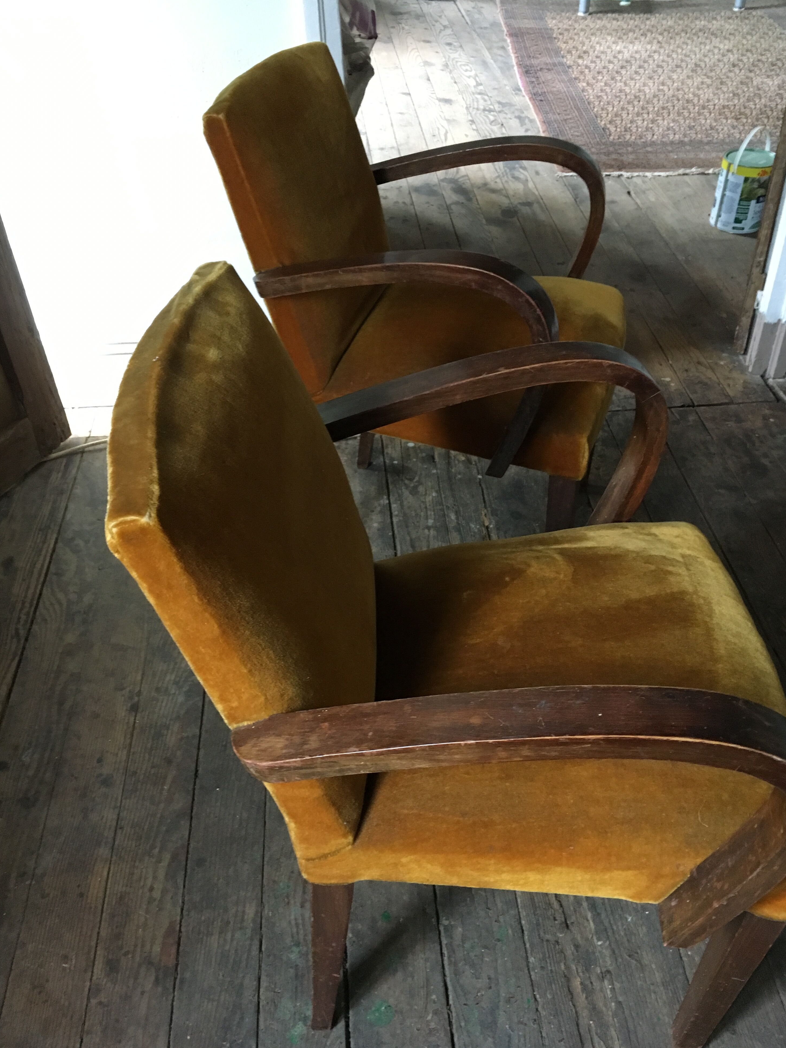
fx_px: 908
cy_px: 532
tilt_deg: -40.8
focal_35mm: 30
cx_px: 405
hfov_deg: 46.8
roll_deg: +0.9
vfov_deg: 60.0
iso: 250
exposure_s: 1/33
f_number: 2.2
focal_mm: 4.15
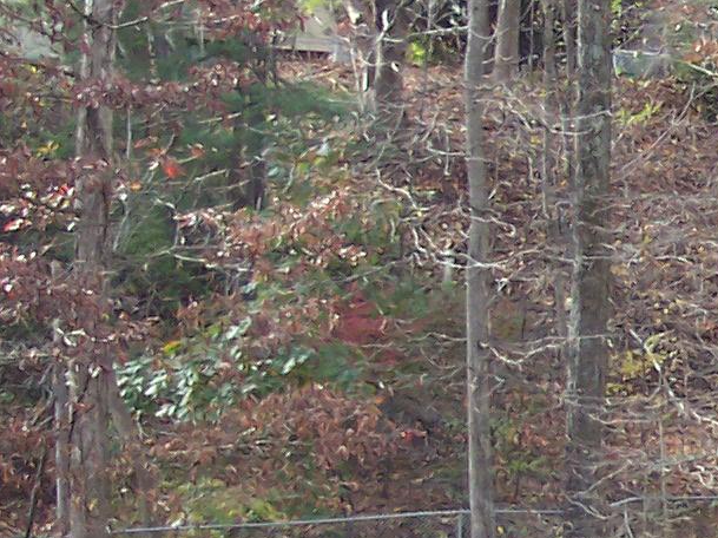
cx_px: 1274
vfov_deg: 9.2
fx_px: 3337
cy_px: 458
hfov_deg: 11.4
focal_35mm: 161
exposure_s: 1/350
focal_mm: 8
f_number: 2.8
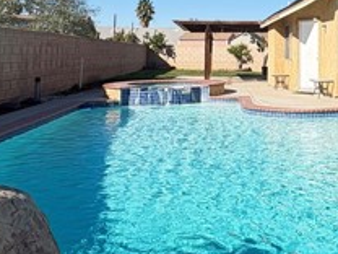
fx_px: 420
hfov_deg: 38.7
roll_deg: +0.3
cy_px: 31
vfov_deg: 32.1
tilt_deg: +3.5
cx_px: 340
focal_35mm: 43
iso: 40
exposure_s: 1/596
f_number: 2.2
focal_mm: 2.22
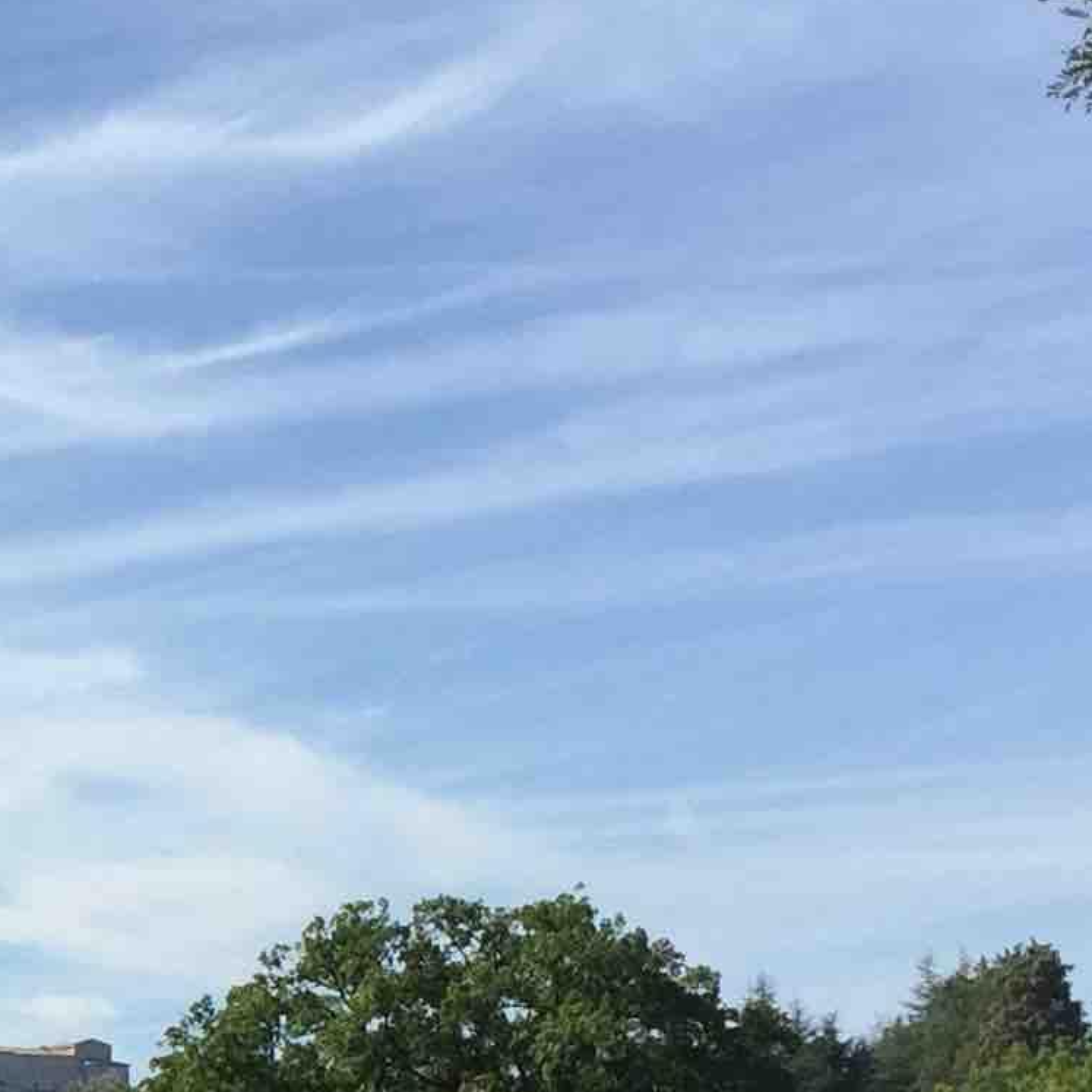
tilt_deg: +3.6
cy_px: 1034
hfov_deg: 14.5
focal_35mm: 112
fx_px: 3997
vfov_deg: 15.3
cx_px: -564
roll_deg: -0.7
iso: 32
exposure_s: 1/1883
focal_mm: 4.15
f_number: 2.2
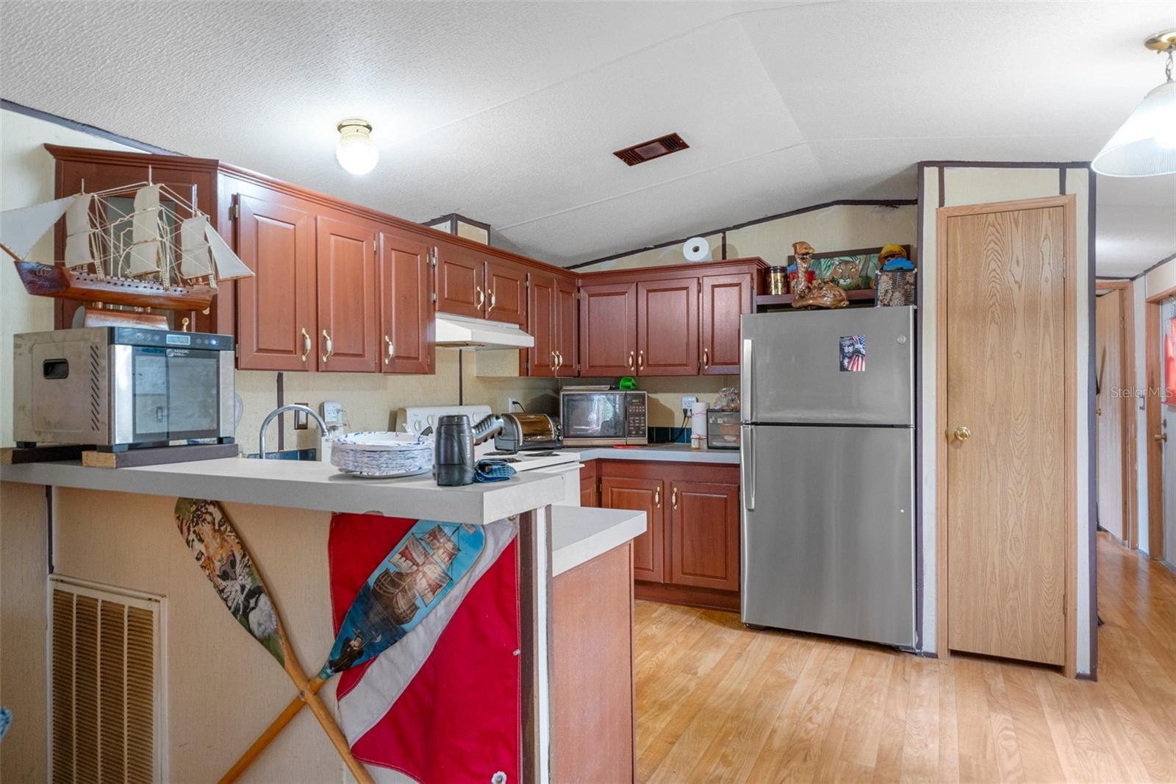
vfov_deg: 59.5
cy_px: 392
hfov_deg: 81.2
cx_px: 588
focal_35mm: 21
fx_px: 686
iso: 320
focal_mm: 14
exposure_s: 1.3
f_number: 8
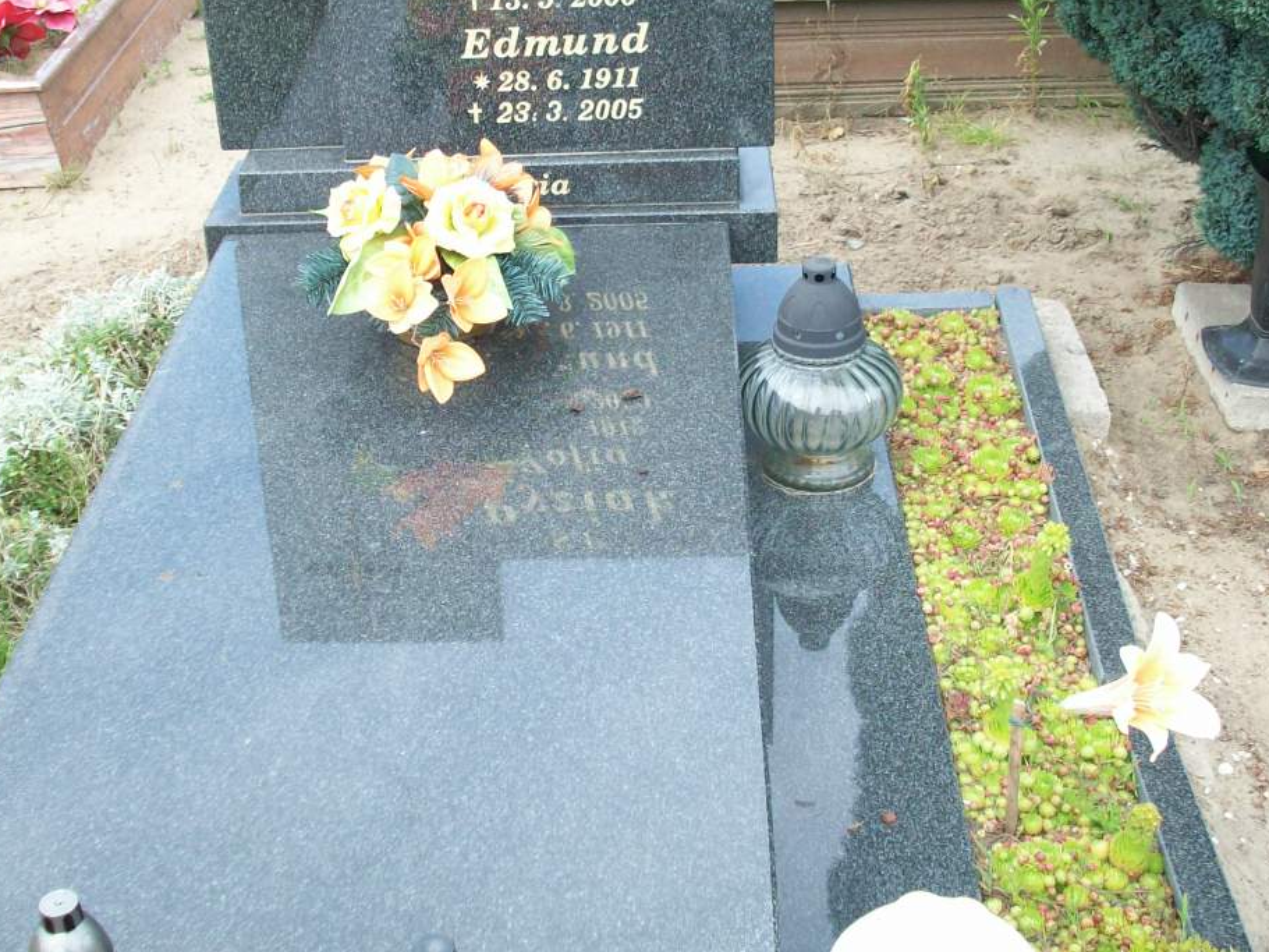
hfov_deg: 36.8
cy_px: 284
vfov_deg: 27.8
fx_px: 1906
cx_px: 607
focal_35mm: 52
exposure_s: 1/276
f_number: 2.8
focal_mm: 6.2
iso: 80
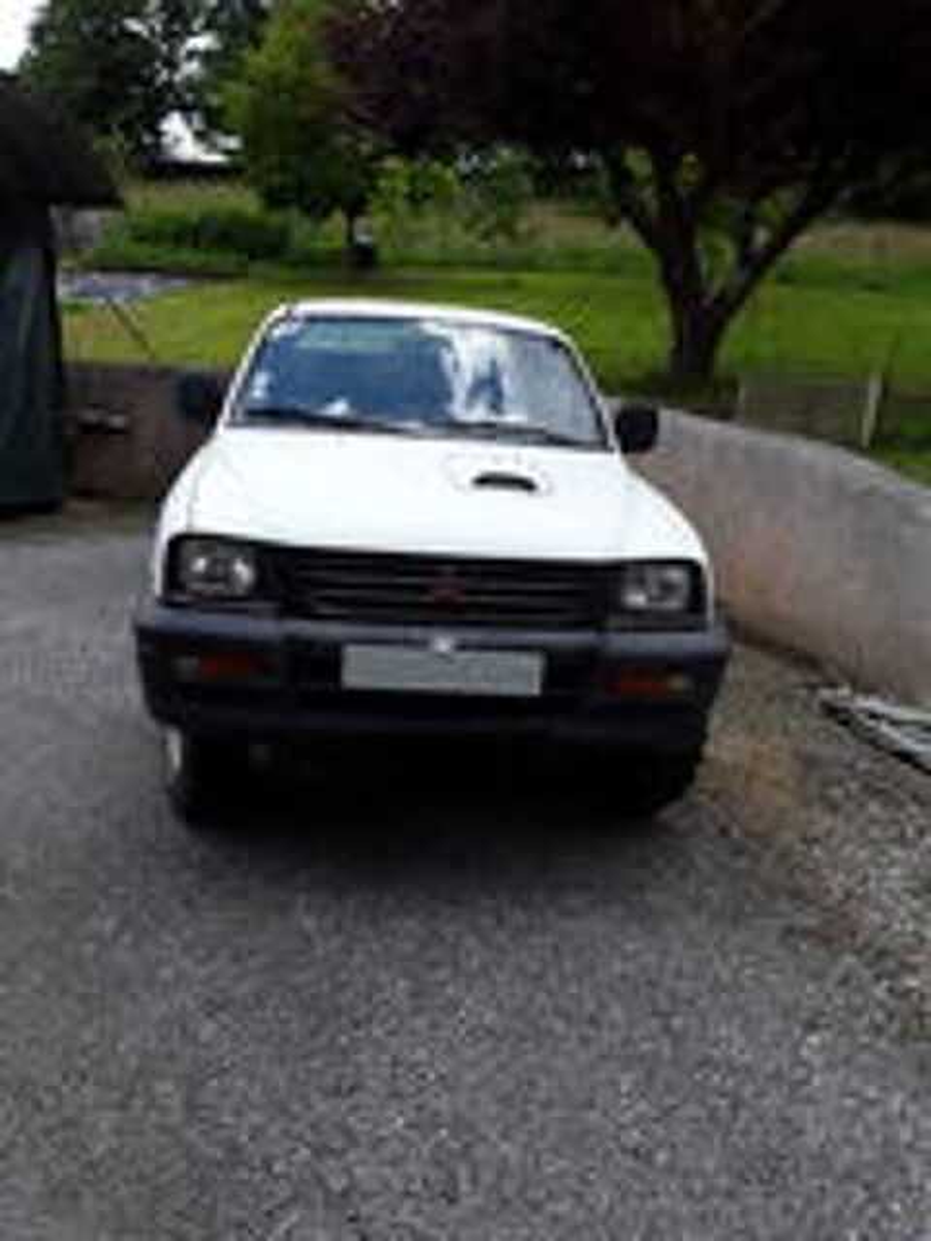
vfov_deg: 65.3
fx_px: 968
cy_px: 620
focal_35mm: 27
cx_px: 466
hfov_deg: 51.4
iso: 40
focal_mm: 2.91
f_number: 1.9
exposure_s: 1/885
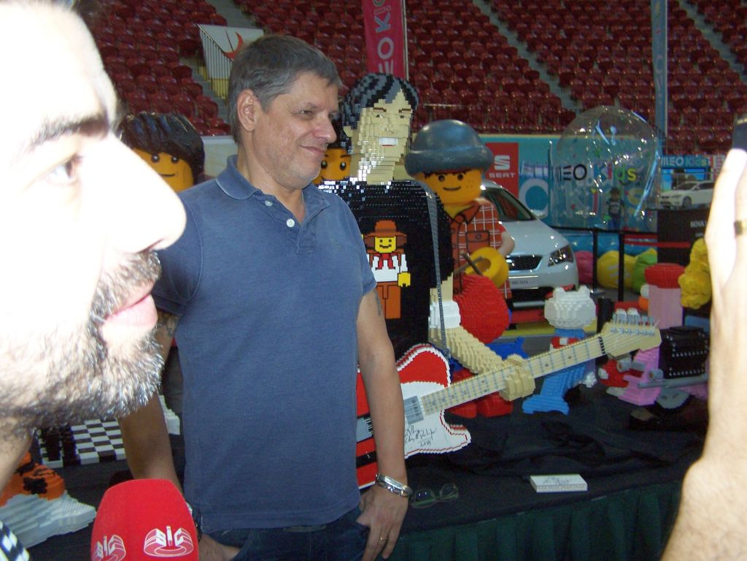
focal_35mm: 38
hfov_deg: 49.0
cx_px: 374
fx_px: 820
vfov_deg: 37.7
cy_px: 280
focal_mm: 6.3
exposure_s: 1/60
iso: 140
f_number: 2.8
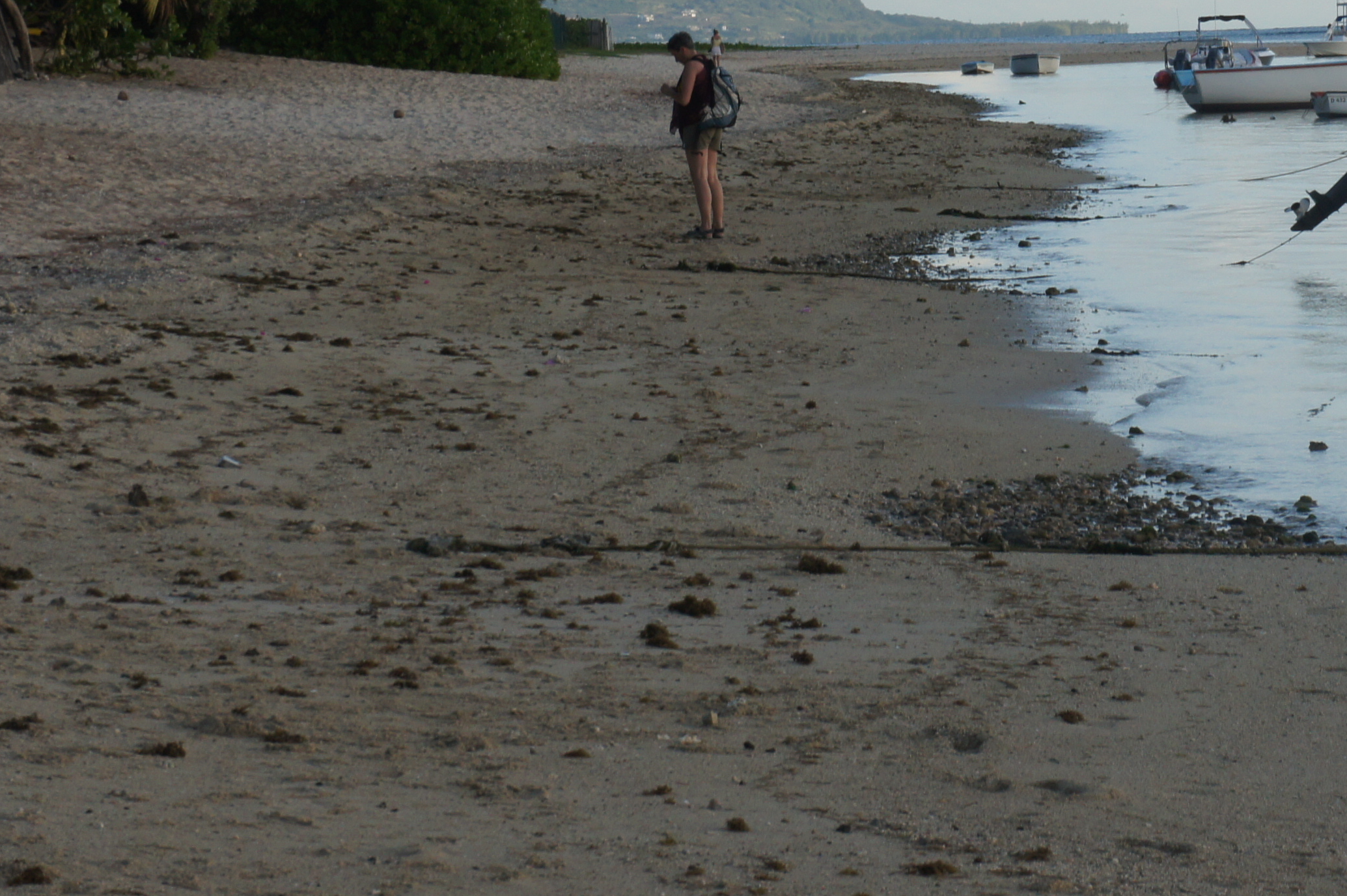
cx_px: 1171
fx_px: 6847
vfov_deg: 7.5
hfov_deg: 11.2
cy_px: -51
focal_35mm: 183
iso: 200
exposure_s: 1/125
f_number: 11
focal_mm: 55
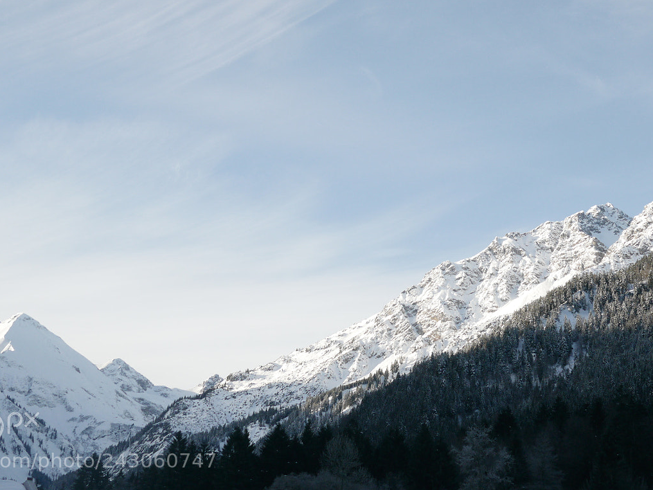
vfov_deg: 23.1
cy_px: 125
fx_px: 1188
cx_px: 394
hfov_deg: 30.6
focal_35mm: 63
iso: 160
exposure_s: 1/640
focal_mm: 20
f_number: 5
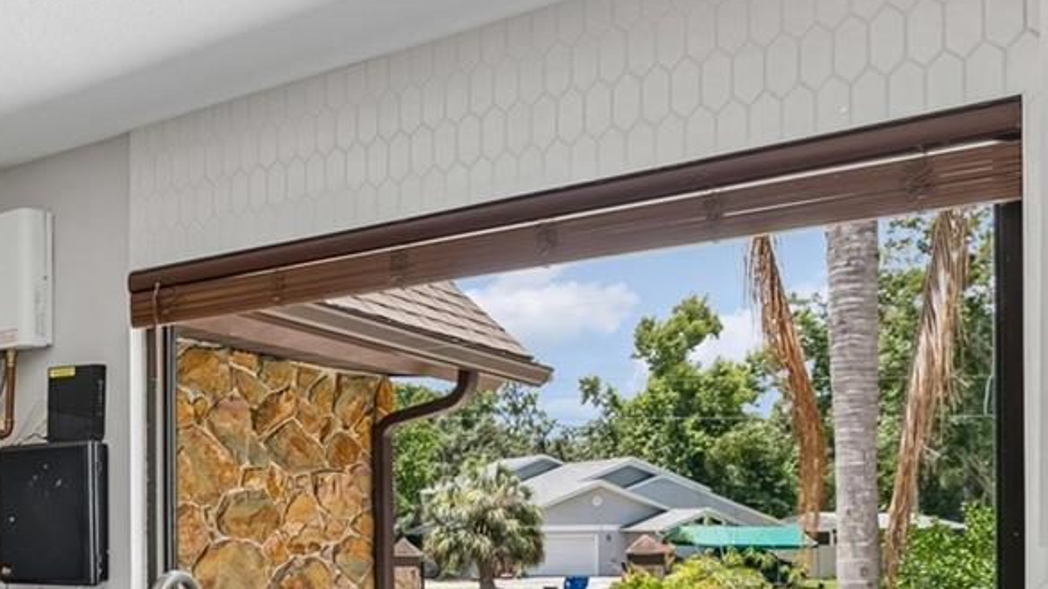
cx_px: 18
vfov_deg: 26.9
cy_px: 514
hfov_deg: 41.6
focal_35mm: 43
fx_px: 1195
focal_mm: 10
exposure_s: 1/8
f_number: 7.1
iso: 100
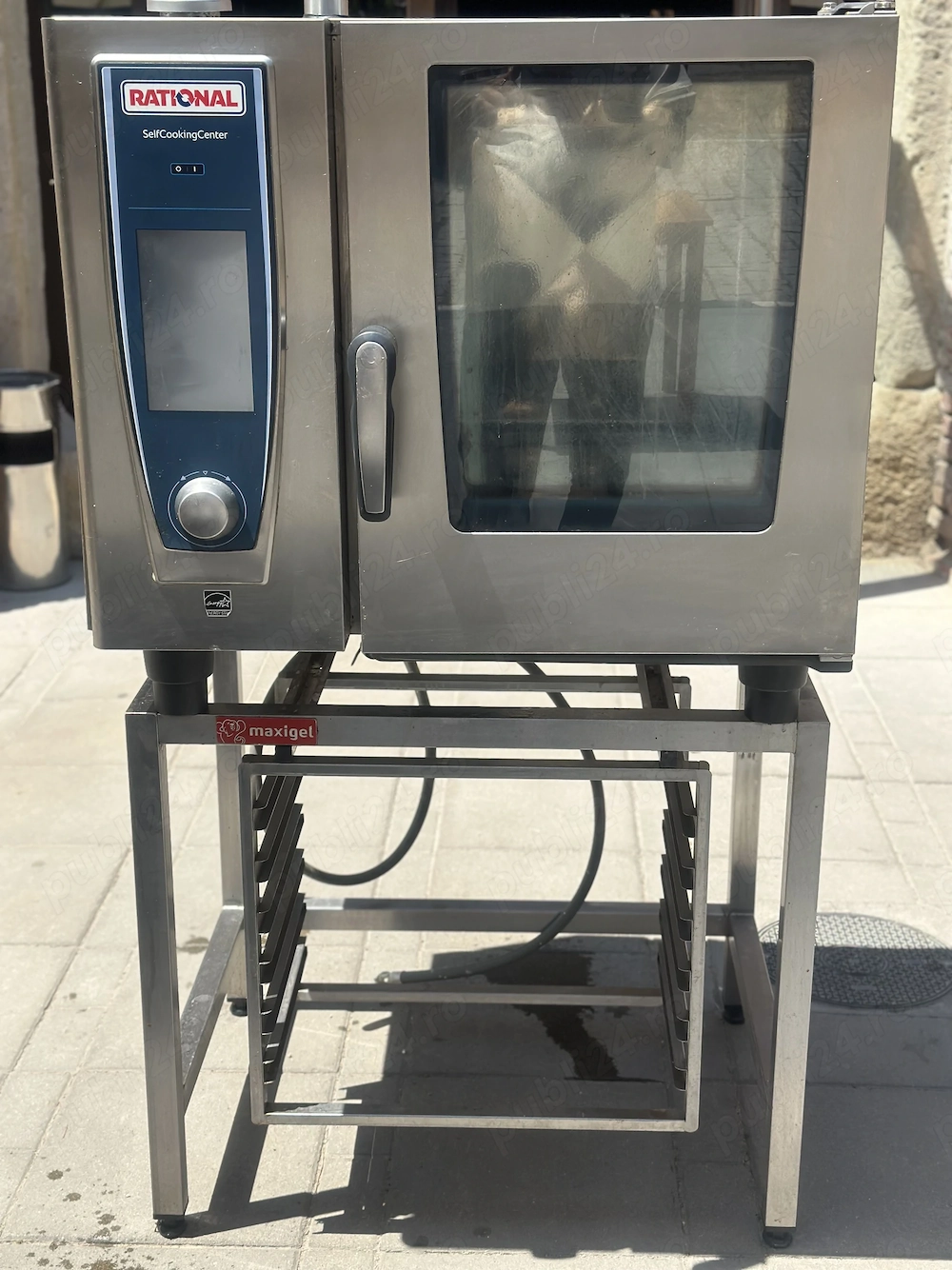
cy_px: 635
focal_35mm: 48
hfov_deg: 30.3
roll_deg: +0.3
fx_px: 1761
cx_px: 476
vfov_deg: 39.7
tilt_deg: -14.7
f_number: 1.78
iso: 80
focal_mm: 6.86
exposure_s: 1/2597
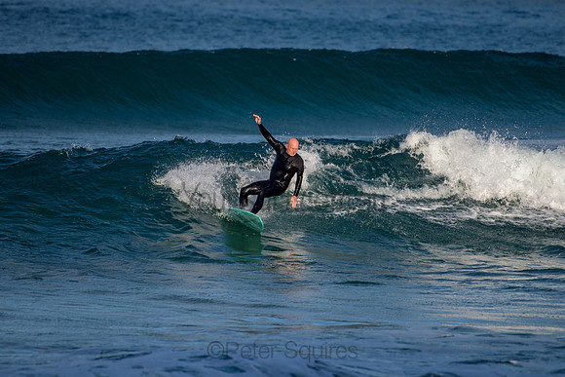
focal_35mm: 613
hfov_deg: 3.4
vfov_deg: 2.2
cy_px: 183
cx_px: 290
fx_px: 9627
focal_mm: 500
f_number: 5.6
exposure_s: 1/2000
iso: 140
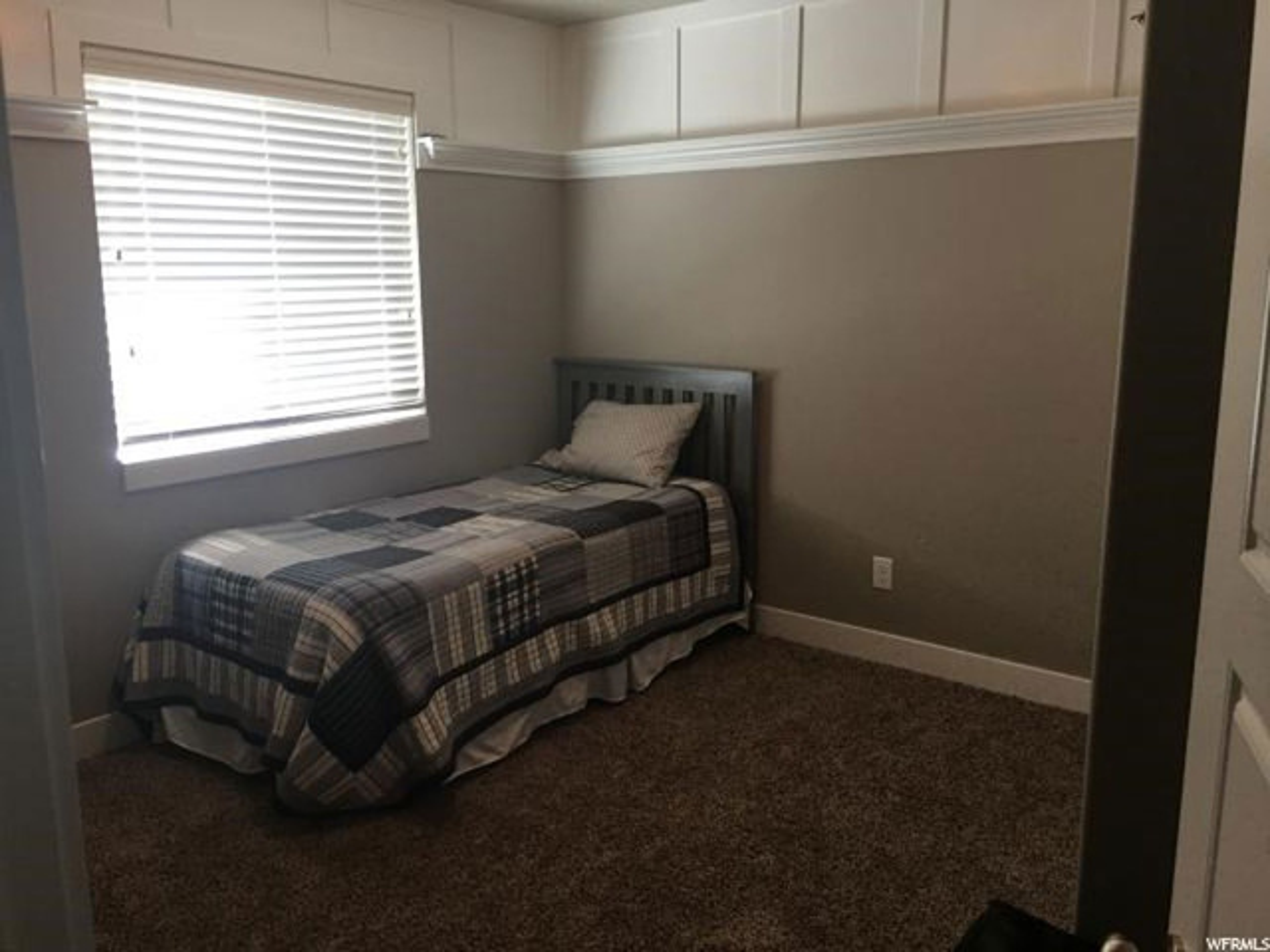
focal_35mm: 29
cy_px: 476
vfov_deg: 48.2
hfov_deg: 61.7
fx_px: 1064
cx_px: 635
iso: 40
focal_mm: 4.15
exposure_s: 1/30
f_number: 2.2
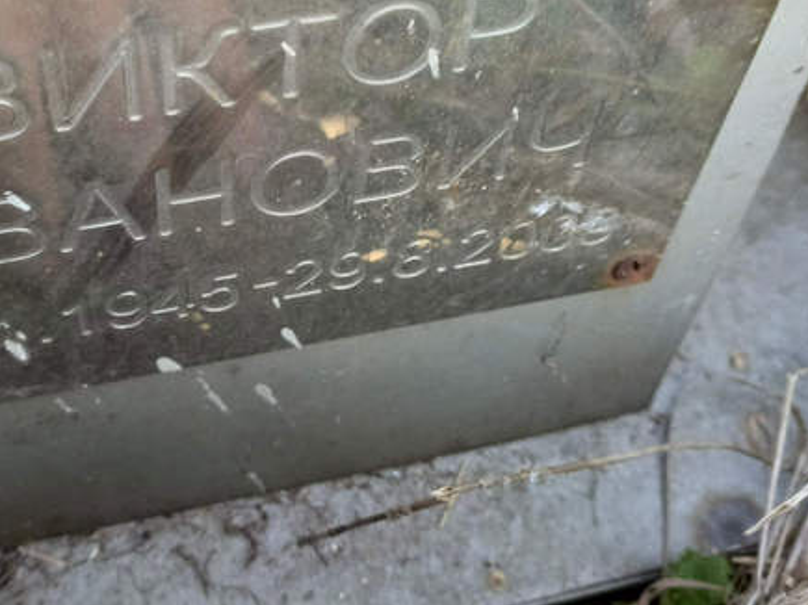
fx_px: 1073
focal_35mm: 46
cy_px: 182
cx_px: 280
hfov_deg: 40.8
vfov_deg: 31.2
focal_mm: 4.76
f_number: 1.69
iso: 223
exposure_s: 1/60
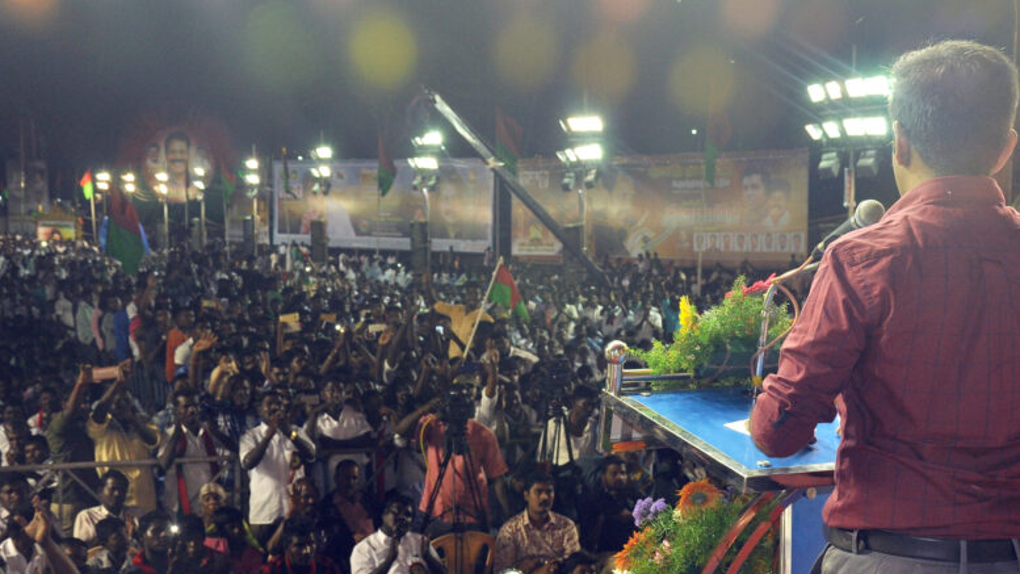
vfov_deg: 23.2
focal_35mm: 52
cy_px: 331
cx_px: 534
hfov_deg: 40.1
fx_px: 1398
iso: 400
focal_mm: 25
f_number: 6.3
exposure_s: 1/160
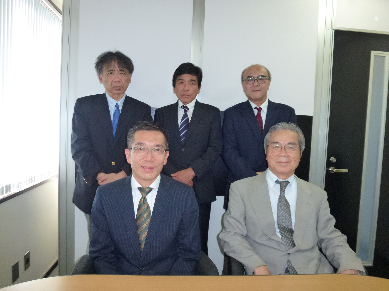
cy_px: 146
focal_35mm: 24
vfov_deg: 56.8
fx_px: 270
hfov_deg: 71.6
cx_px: 194
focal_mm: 4.3
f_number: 3.3
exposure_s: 1/60
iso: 320
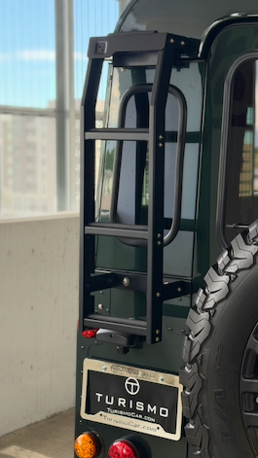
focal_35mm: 71
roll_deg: -1.2
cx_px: 201
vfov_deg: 29.7
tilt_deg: -5.9
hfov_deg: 16.9
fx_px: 863
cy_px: 229
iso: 160
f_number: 1.78
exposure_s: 1/134
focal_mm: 6.76
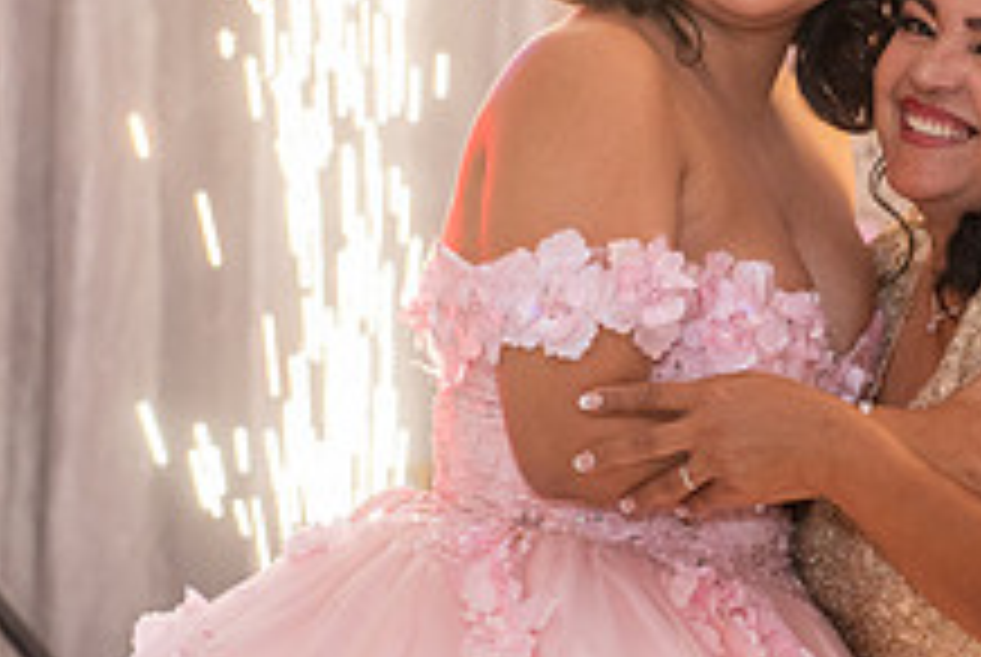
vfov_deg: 7.4
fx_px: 5075
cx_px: 936
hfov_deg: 11.0
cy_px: 385
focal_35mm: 186
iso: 1250
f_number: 4
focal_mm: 70
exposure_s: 1/160
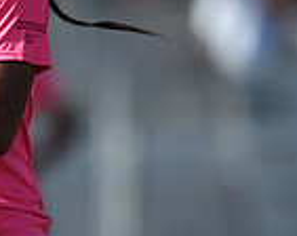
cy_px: 35
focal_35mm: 1547
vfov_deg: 1.0
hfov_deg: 1.3
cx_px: -105
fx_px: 13561
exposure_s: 1/2000
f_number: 2.8
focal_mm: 400
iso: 100
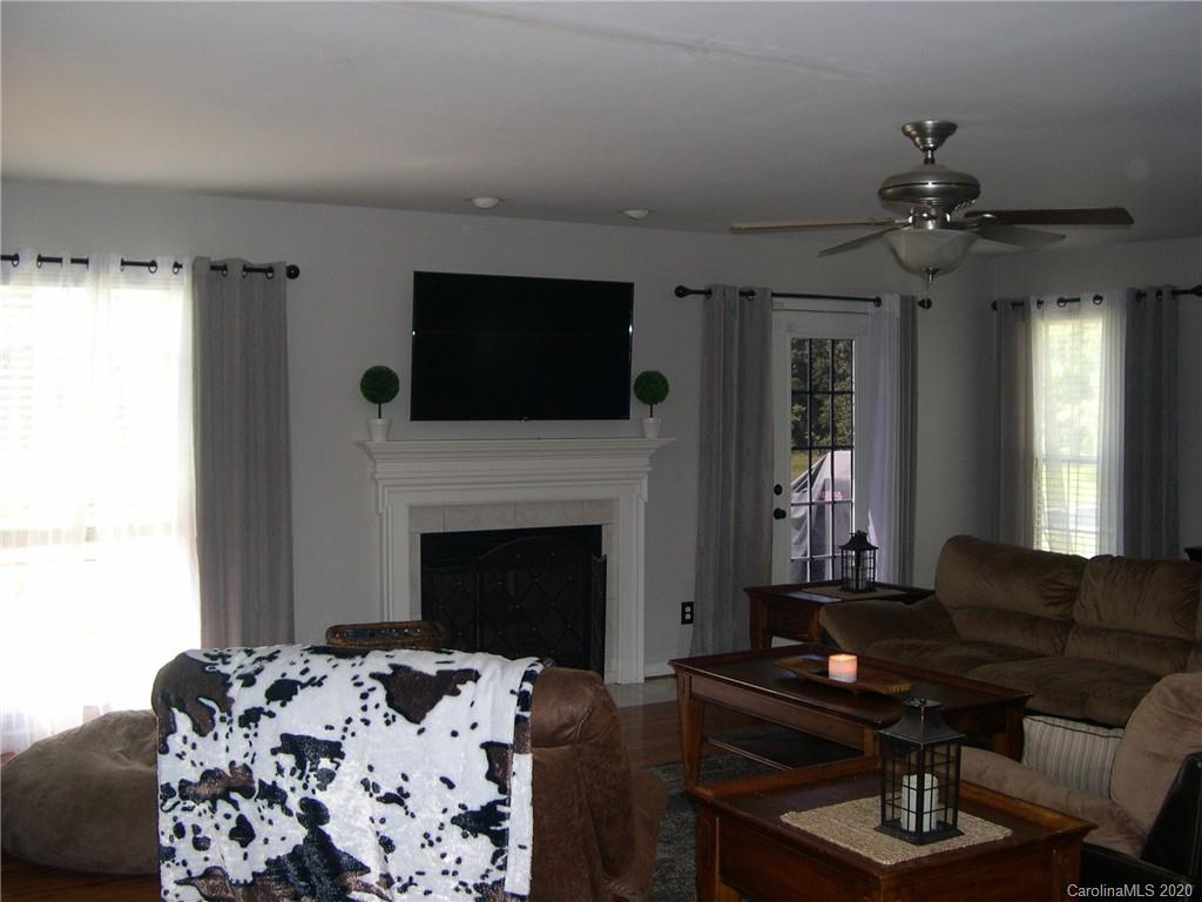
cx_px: 601
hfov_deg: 49.0
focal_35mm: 38
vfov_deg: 37.7
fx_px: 1320
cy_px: 451
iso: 159
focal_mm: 8
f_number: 2.8
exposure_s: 1/60
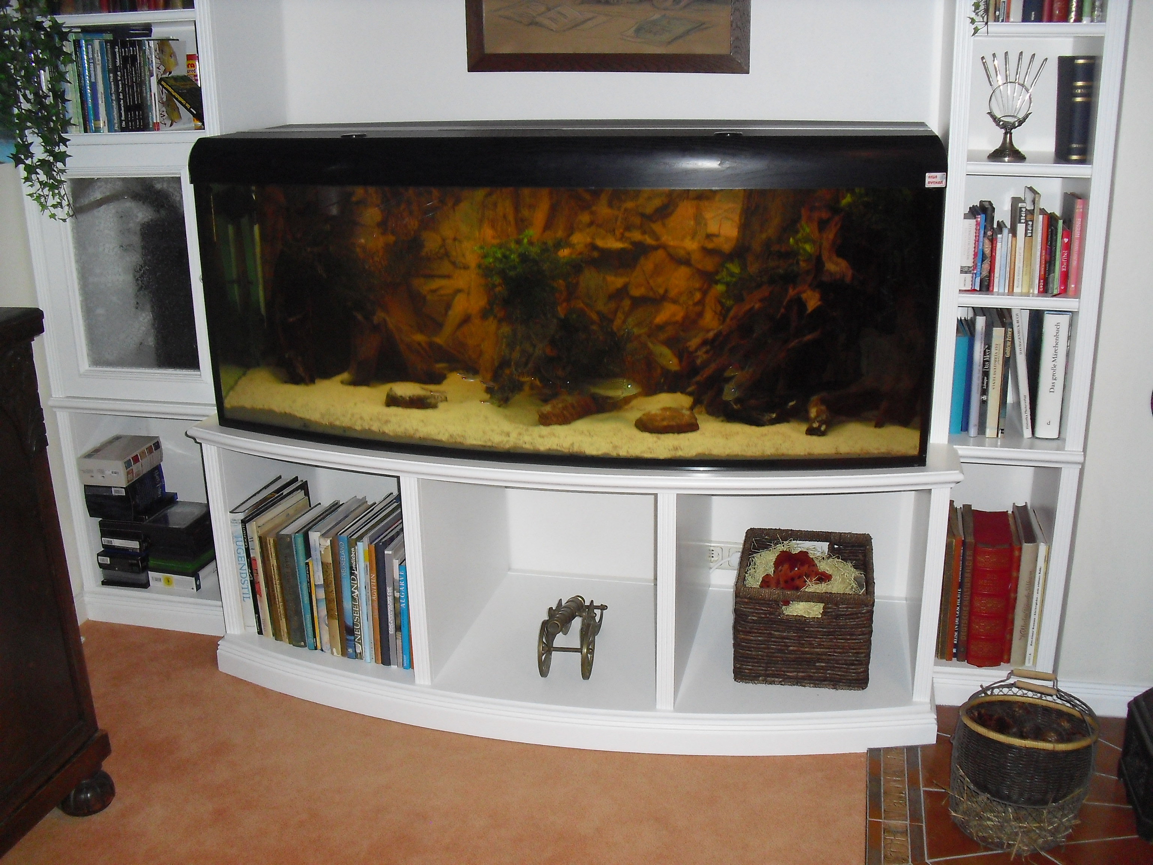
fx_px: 1199
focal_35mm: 36
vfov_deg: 39.7
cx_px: 576
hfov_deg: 51.4
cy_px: 432
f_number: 3.1
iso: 400
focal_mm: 6.3
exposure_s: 1/60
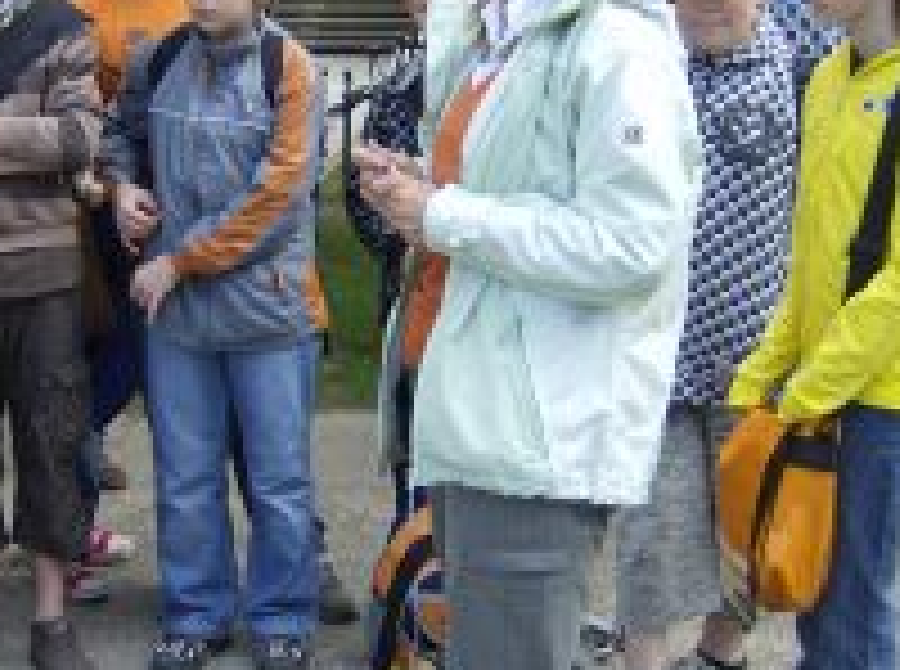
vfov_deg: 20.4
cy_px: 351
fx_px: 1867
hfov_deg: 27.0
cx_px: 324
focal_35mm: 72
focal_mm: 6
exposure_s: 1/114
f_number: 2.8
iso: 100
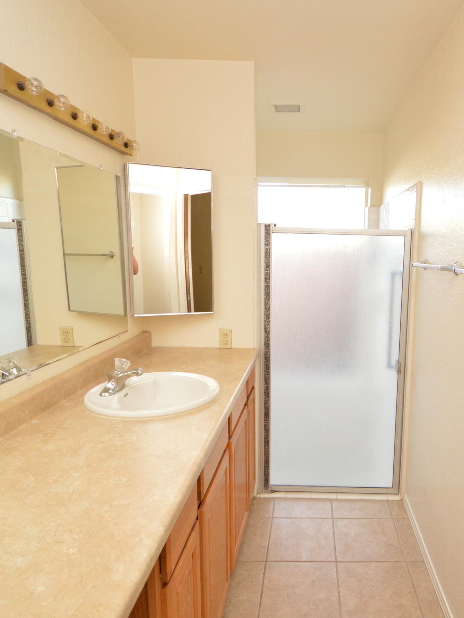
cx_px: 318
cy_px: 313
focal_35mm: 23
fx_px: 411
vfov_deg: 73.9
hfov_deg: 57.3
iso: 500
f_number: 3.5
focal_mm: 10
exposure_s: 1/60
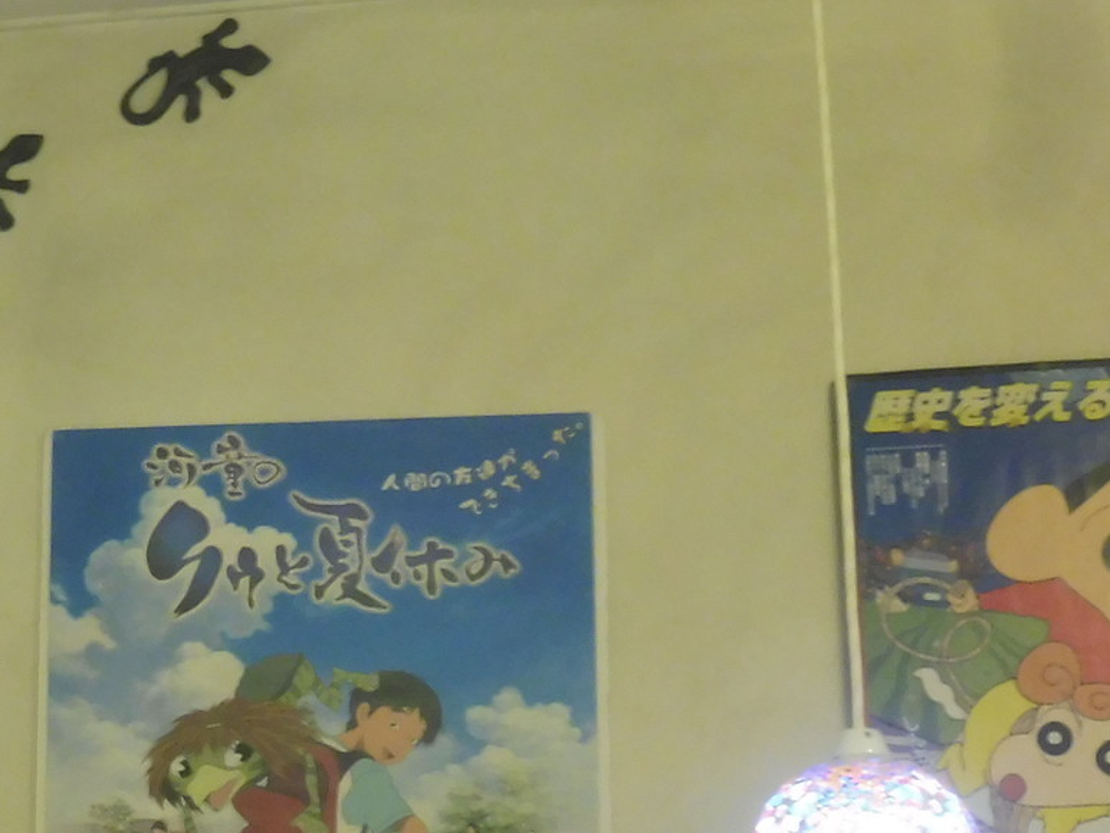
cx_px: -322
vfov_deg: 13.0
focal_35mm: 114
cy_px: 424
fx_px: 3656
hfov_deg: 16.4
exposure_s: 1/15
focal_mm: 7.9
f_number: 4.1
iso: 400
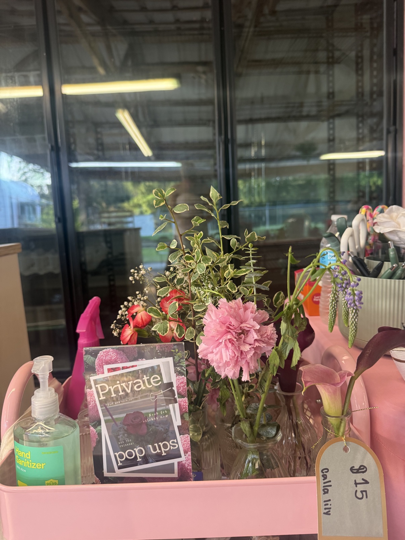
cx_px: 202
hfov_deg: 56.8
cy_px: 270
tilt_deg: -10.0
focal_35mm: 24
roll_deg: +1.6
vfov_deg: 71.6
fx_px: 374
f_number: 1.78
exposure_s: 1/120
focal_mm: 6.76
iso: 200
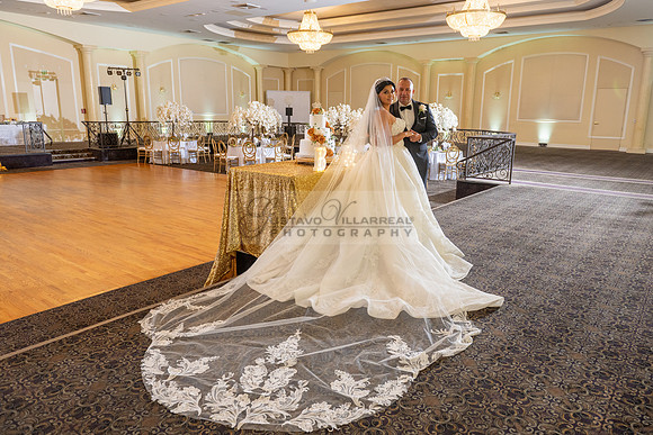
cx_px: 340
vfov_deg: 50.2
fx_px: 465
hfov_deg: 70.1
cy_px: 215
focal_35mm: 26
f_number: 4
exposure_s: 1/125
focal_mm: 24
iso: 800
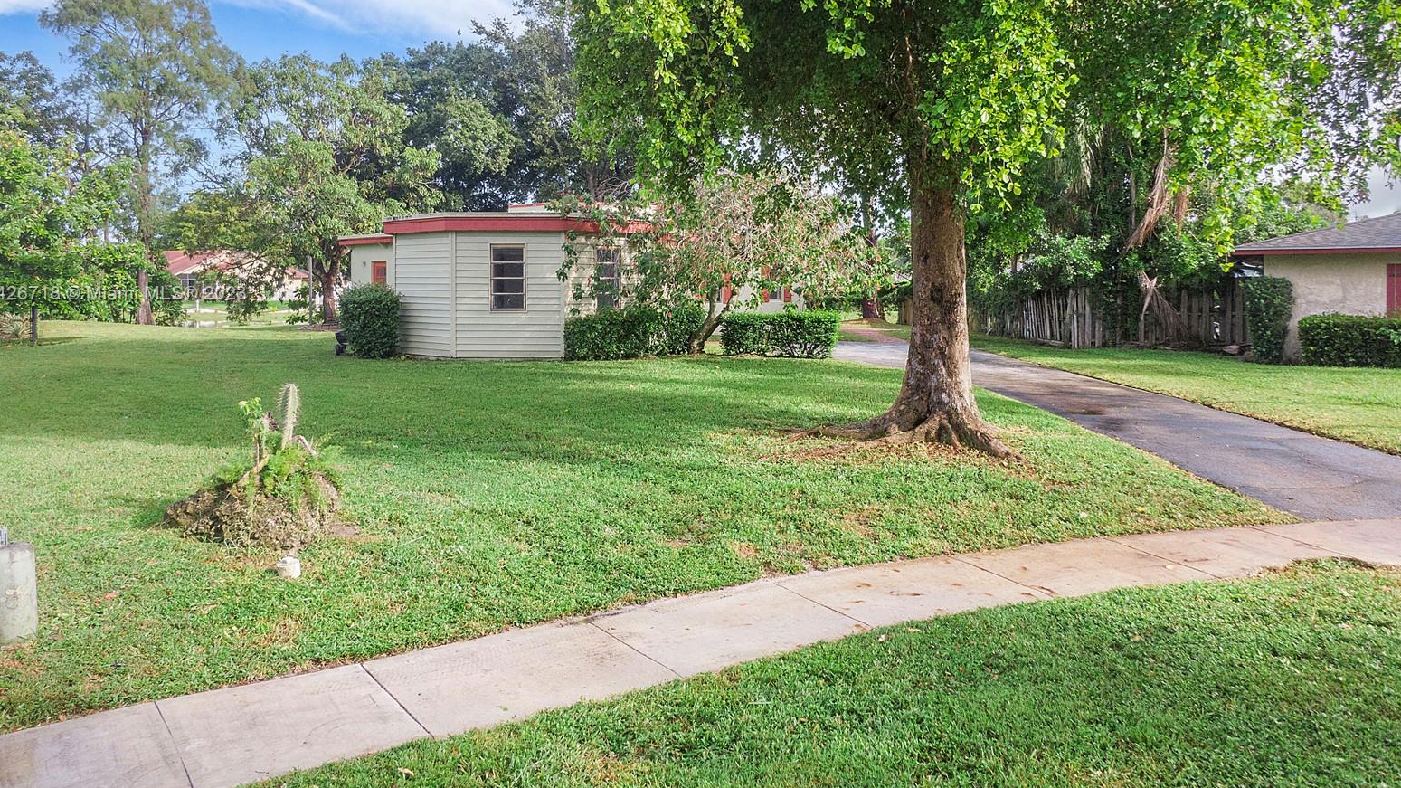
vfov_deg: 42.6
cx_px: 681
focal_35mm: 27
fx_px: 1003
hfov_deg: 69.9
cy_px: 295
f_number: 2.8
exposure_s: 1/400
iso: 110
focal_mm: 4.39
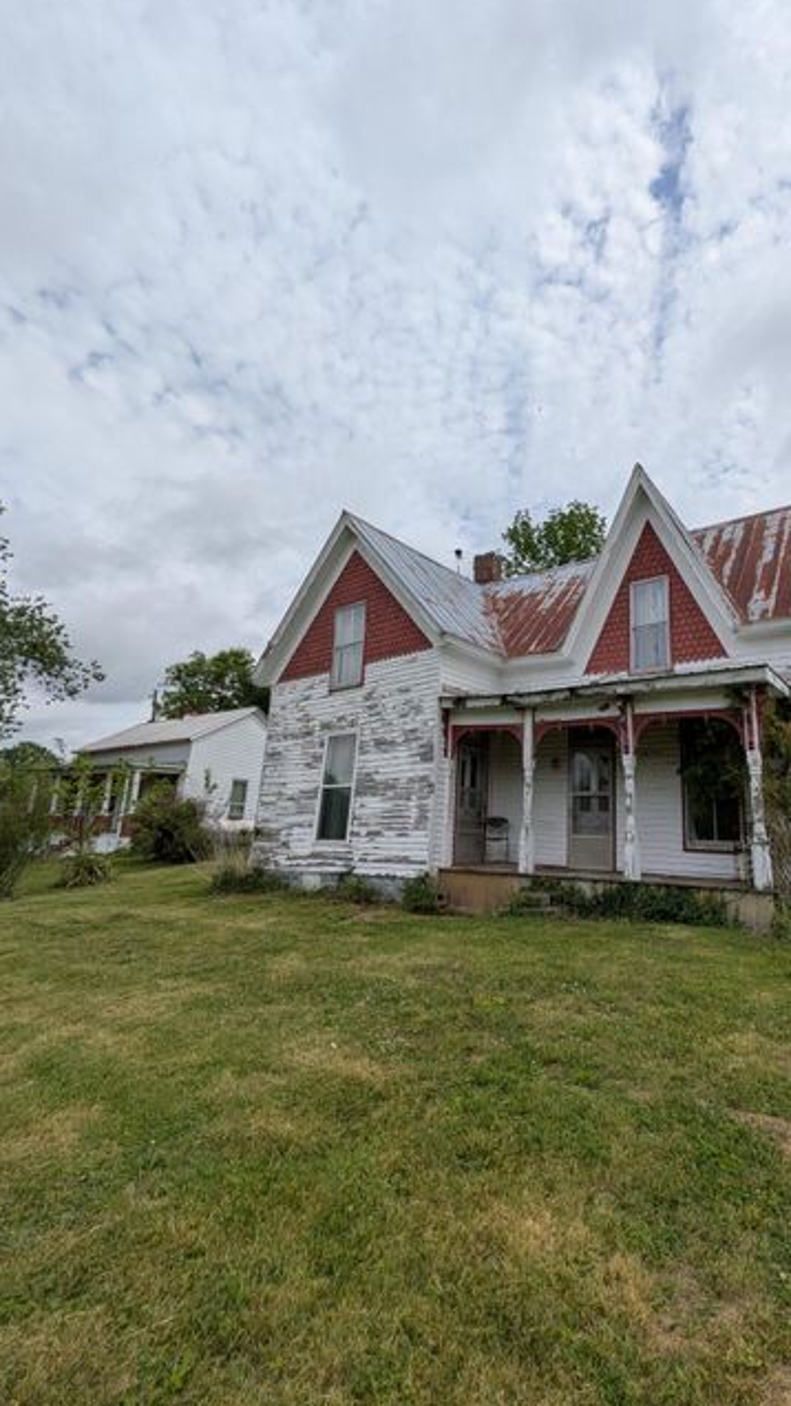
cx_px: 530
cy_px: 704
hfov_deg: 65.3
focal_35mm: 16
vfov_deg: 99.4
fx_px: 596
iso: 50
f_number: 2.2
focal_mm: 1.85
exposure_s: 1/3106
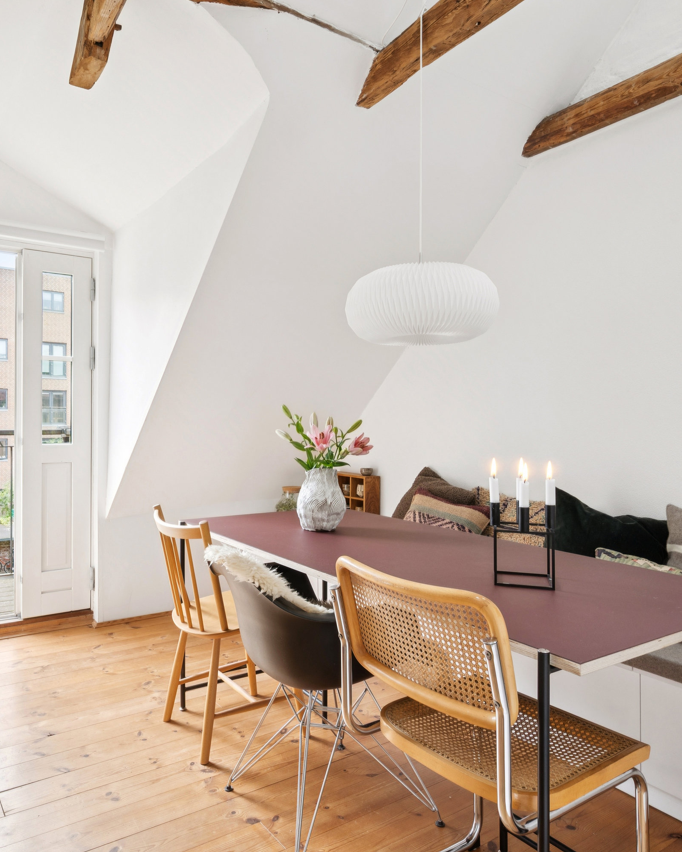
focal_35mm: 25
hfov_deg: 56.8
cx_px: 264
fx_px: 623
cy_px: 425
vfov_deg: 68.7
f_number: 9
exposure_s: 1/60
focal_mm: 17.5
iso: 640
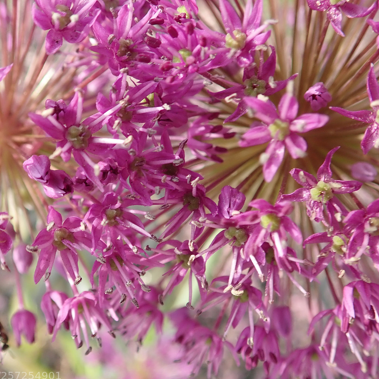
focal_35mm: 38
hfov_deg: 43.7
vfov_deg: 43.8
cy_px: 199
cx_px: 155
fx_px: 471
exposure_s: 1/125
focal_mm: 5.5
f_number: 2.3
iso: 125
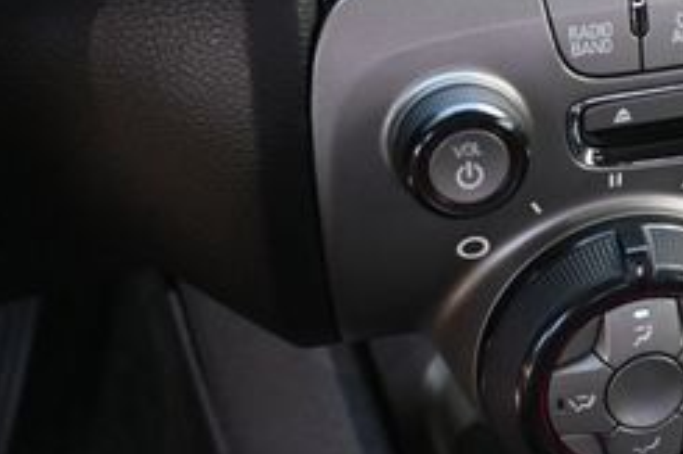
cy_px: -58
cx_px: 789
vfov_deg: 16.0
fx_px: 1560
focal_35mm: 82
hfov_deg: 22.9
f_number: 4
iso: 1000
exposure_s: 1/125
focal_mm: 21
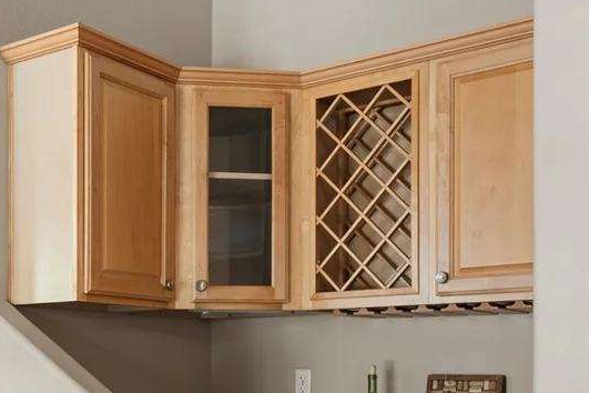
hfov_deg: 36.5
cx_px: 202
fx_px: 883
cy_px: 367
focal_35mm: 54
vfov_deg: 24.2
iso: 400
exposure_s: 1/3
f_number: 8
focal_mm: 28
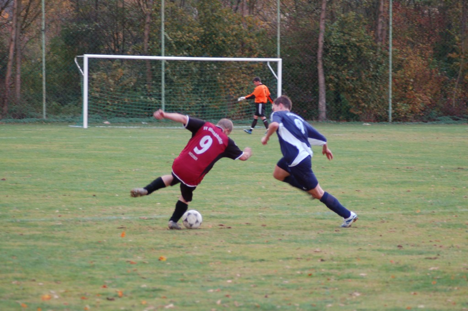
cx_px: 234
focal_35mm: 195
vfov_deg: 7.0
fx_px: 2533
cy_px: 156
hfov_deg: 10.6
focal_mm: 130
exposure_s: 1/160
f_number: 4.2
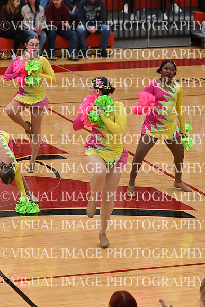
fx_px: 1536
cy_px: 154
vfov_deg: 11.4
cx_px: 102
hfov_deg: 7.6
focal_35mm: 180
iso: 6400
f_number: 4
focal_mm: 120
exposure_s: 1/400
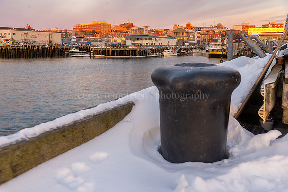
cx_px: 144
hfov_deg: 55.8
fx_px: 272
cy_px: 96
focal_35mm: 34
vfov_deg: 38.9
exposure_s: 1/80
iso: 250
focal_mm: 34
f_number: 6.3
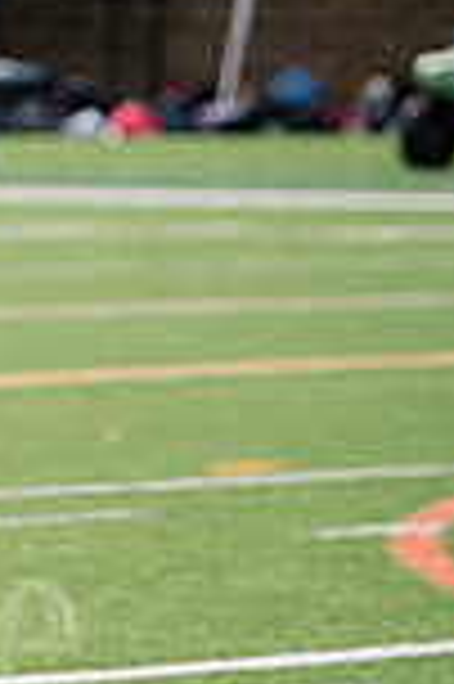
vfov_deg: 3.3
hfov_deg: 2.2
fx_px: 11678
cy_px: 660
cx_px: -844
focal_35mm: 616
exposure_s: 1/1000
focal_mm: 144
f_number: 4
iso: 250
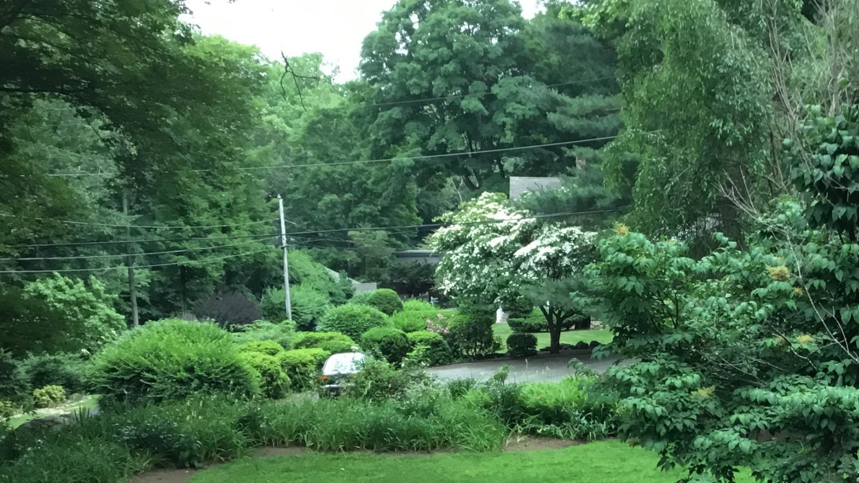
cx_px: 676
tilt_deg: -9.4
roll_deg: +0.2
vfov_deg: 19.6
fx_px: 1367
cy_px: 447
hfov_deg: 33.9
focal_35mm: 60
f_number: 2.4
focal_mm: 3.3
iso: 25
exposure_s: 1/30
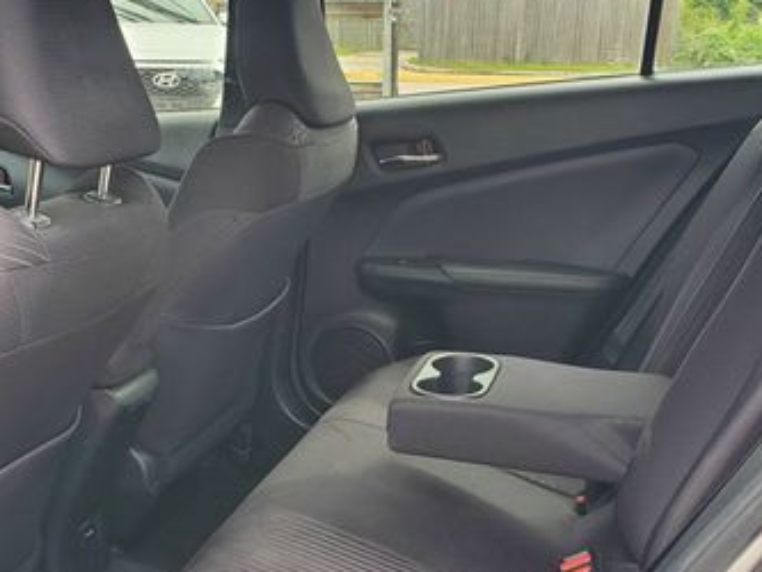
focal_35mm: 50
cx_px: 343
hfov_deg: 38.1
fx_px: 1101
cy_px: 423
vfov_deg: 28.7
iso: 50
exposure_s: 1/91
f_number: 2.4
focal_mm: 4.3
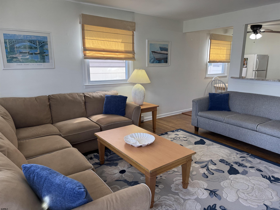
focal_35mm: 24
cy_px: 105
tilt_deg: -14.0
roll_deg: -0.7
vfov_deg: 56.8
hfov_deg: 71.6
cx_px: 140
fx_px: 194
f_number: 1.78
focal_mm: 6.76
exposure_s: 1/120
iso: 100
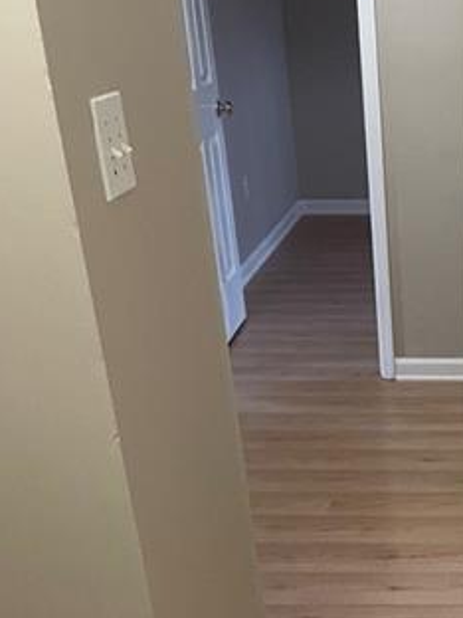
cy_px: 634
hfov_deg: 21.6
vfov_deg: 28.2
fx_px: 1141
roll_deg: +0.0
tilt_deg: -28.9
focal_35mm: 64
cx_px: 518
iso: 400
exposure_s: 1/60
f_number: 1.6
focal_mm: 4.2
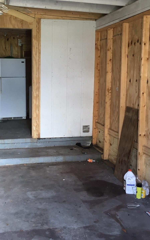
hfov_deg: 29.5
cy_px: 115
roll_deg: -0.4
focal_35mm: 43
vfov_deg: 46.2
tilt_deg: -9.2
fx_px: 281
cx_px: 40
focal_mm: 4.15
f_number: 2.2
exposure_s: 1/30
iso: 80
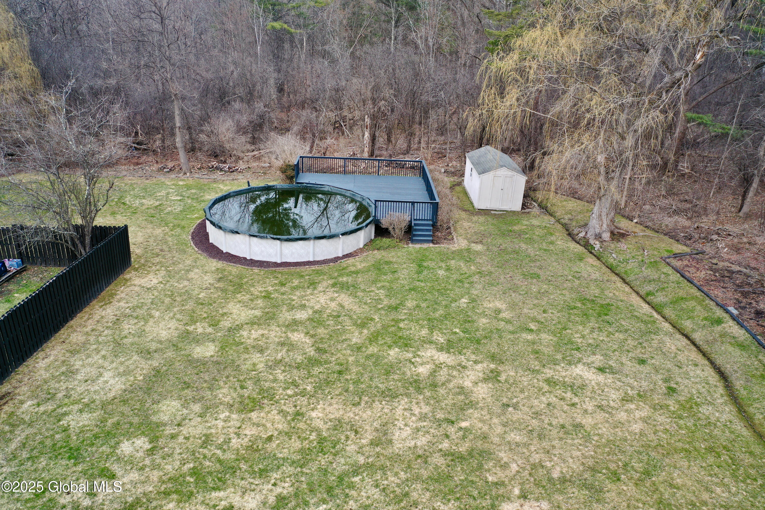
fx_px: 595
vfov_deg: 46.4
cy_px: 255
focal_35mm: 28
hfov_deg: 65.5
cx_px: 382
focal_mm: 10.26
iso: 100
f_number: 3.2
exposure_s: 1/40
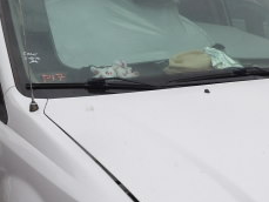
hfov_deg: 28.2
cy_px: 204
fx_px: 521
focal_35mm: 67
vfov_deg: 21.2
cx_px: 226
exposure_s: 1/60
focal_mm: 4.3
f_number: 3.2
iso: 100
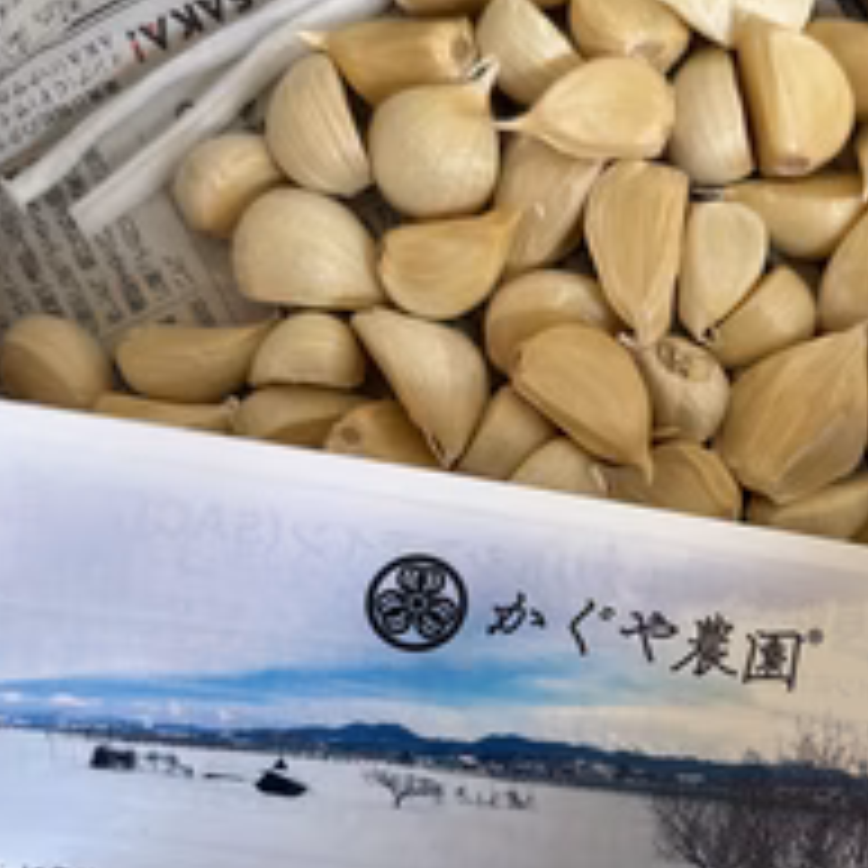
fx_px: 1248
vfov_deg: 37.8
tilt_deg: -85.5
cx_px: 643
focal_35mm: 44
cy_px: 598
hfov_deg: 37.5
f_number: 1.78
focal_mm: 6.76
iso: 200
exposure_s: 1/82
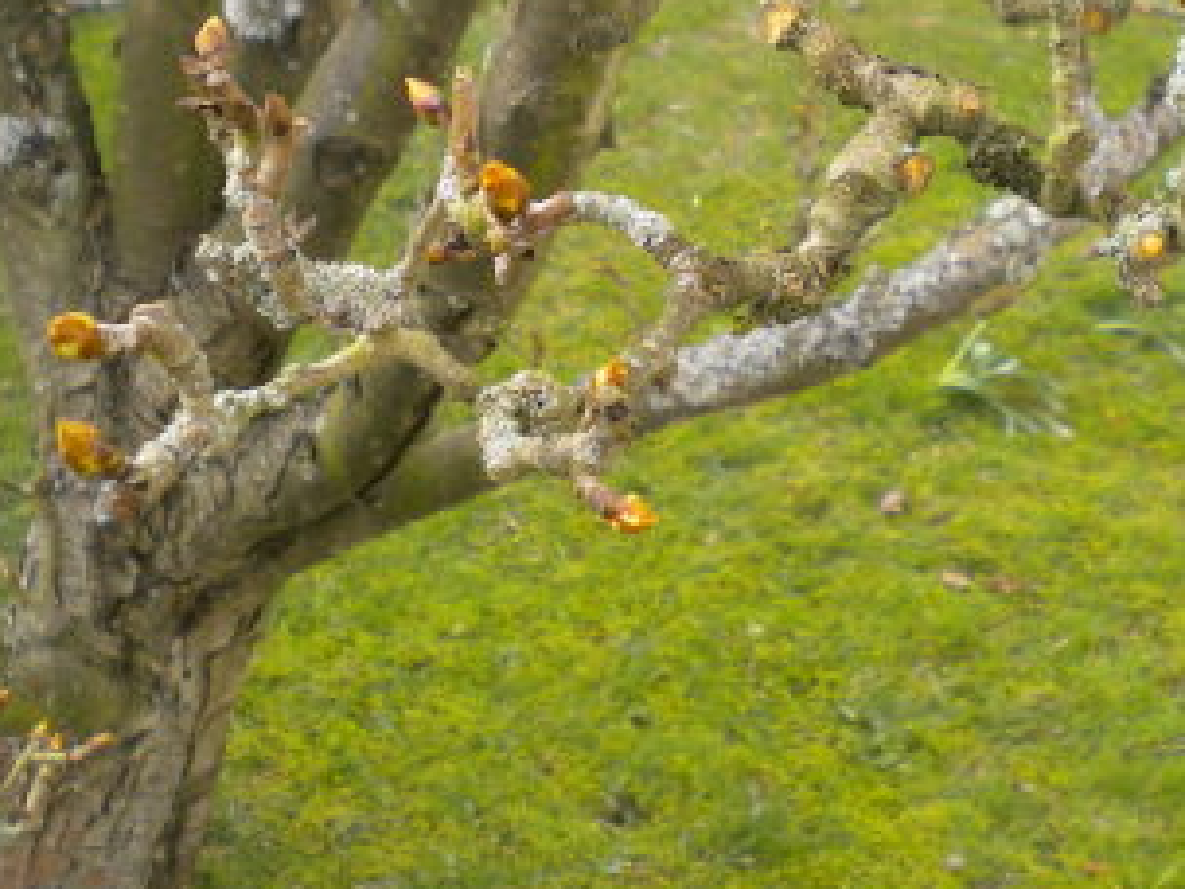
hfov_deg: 32.7
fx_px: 2020
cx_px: 663
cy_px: 168
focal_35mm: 59
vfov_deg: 24.4
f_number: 3.1
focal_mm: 6.3
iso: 80
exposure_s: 1/172
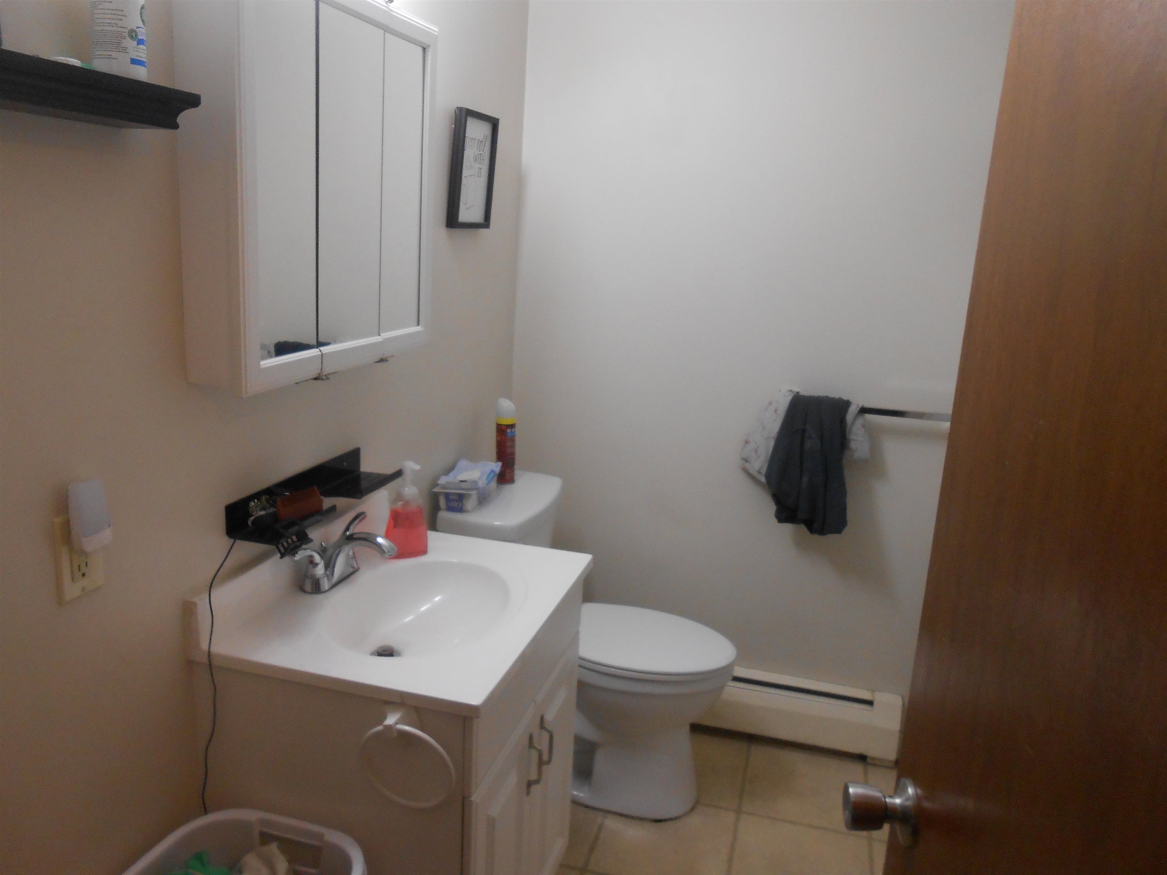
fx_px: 877
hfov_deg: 67.3
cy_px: 438
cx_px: 584
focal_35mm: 26
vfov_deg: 53.1
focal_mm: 4.6
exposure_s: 1/30
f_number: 3.5
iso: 250
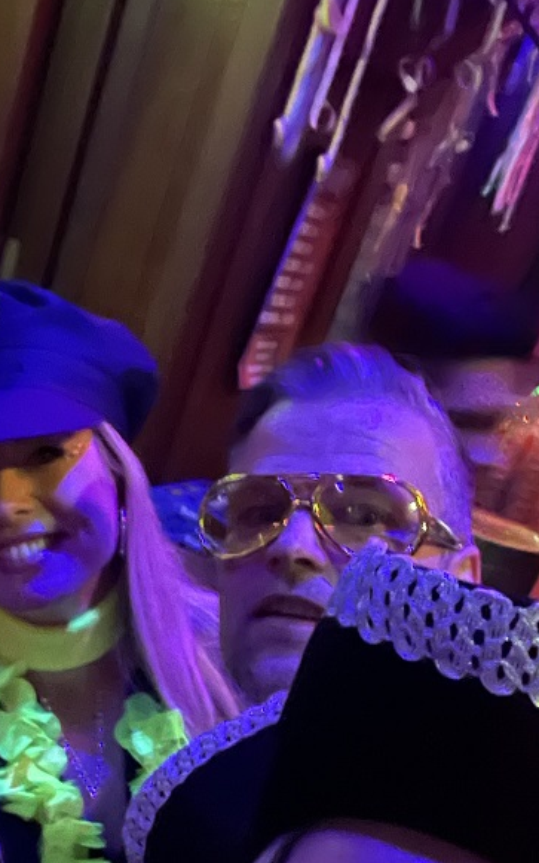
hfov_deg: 22.6
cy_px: 756
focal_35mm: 56
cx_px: 52
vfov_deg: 34.5
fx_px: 1317
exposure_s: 1/14
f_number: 2.2
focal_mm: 2.71
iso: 2500
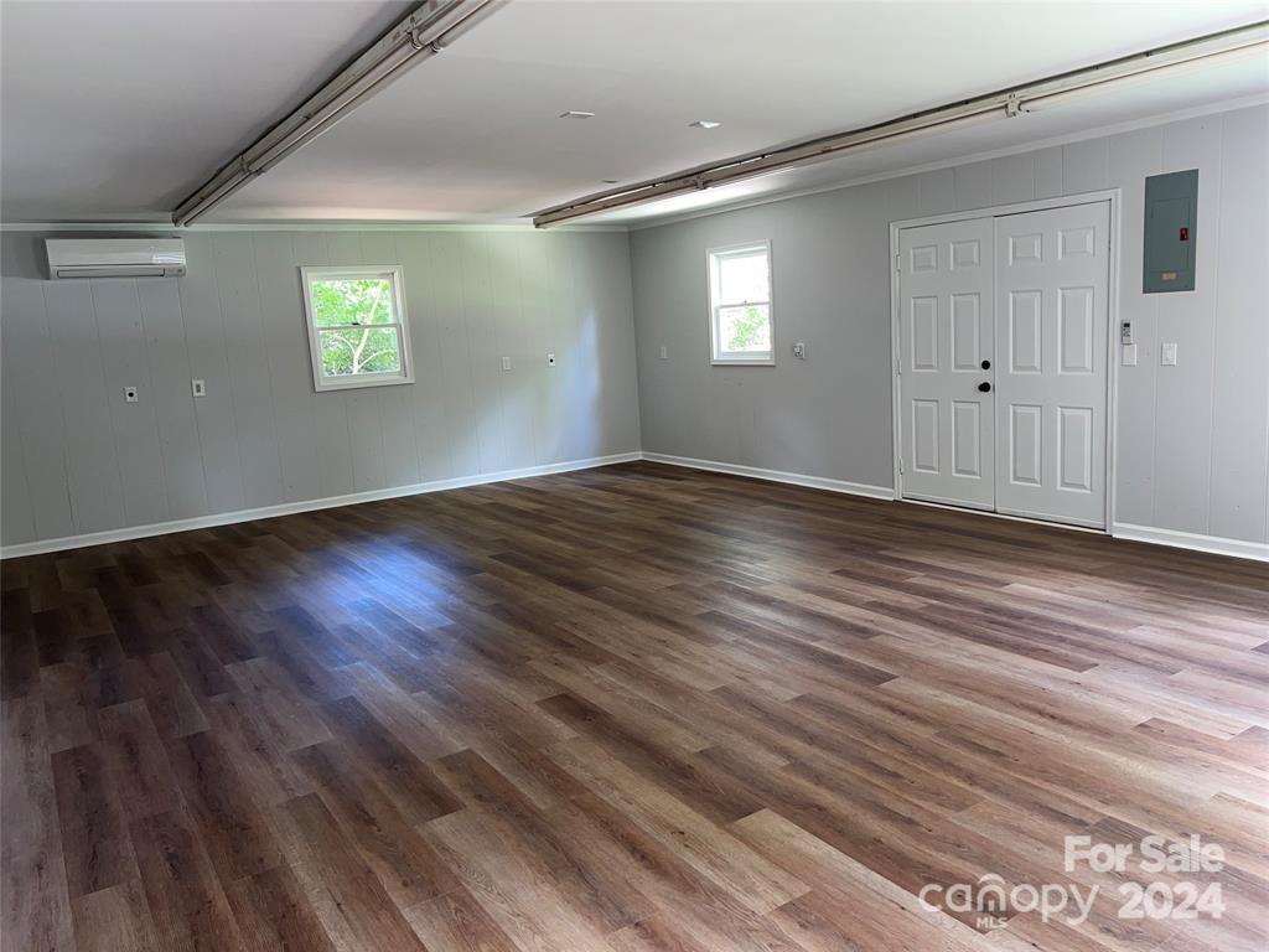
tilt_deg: -8.4
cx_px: 634
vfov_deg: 53.1
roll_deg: +3.8
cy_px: 476
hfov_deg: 67.3
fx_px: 953
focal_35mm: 26
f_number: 1.5
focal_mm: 5.7
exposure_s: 1/31
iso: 50
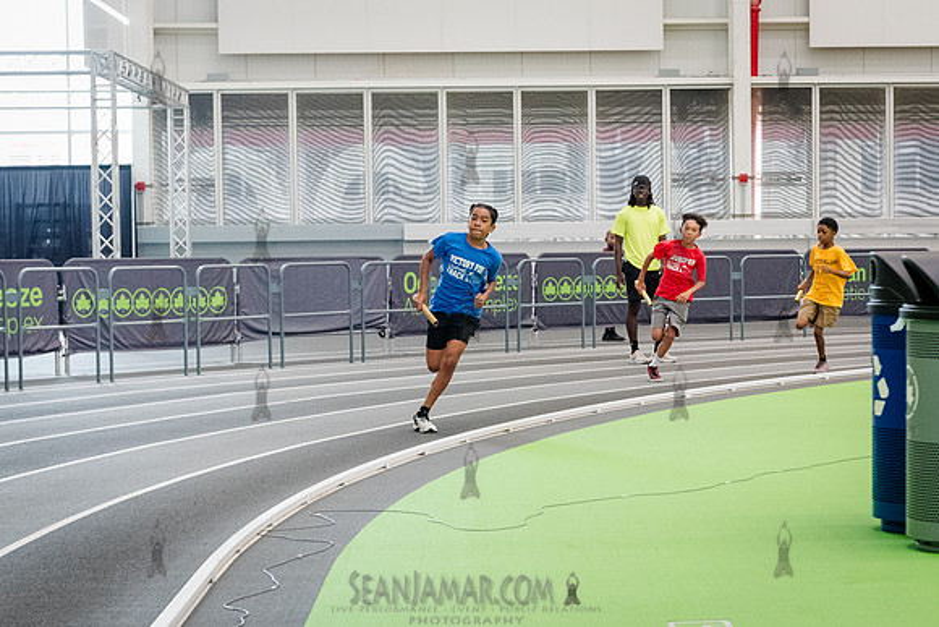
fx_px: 2395
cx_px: 549
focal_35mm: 92
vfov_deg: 14.9
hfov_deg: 22.2
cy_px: 342
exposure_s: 1/1000
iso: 6400
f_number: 3.5
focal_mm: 62
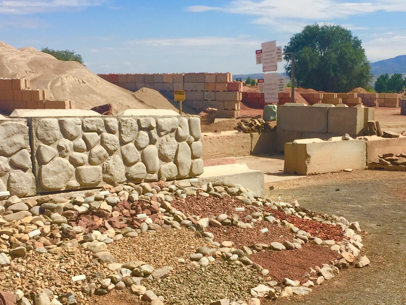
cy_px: 197
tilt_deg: -8.4
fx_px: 633
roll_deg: -1.8
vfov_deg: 26.9
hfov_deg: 35.3
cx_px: 261
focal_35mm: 54
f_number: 2.2
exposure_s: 1/3300
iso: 32
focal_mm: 4.15
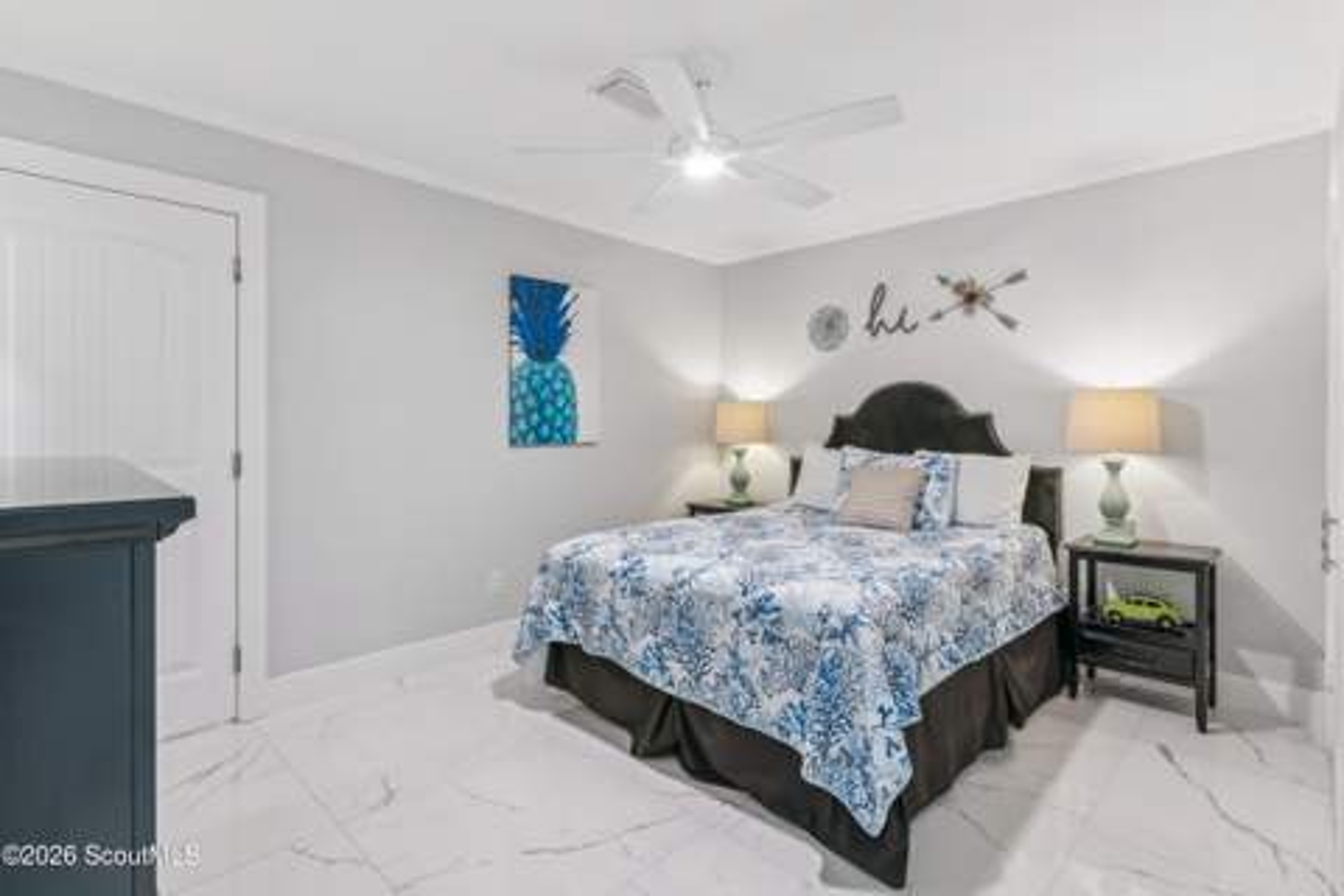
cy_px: 448
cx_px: 672
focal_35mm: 17
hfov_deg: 93.3
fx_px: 635
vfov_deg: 70.4
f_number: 8
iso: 250
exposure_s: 1/6
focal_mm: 17
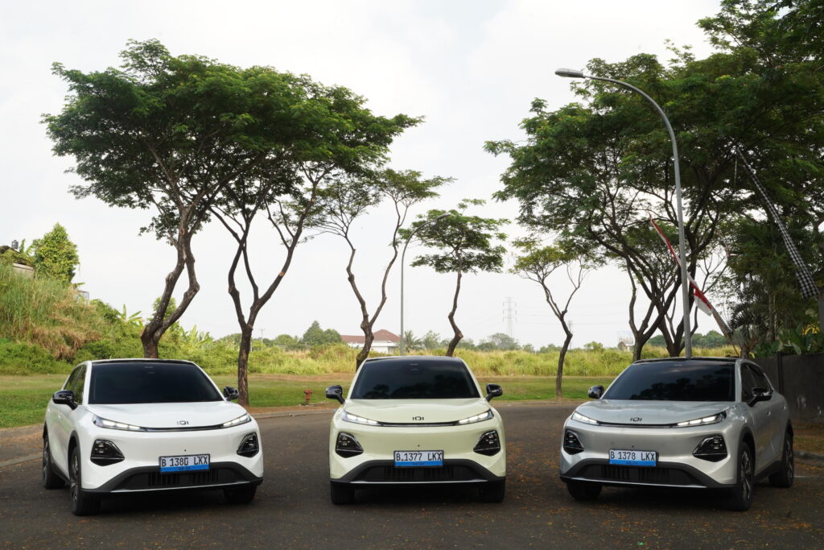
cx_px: 412
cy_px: 275
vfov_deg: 34.2
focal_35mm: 39
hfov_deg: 49.5
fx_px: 893
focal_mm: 39
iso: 1600
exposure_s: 1/100
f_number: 20
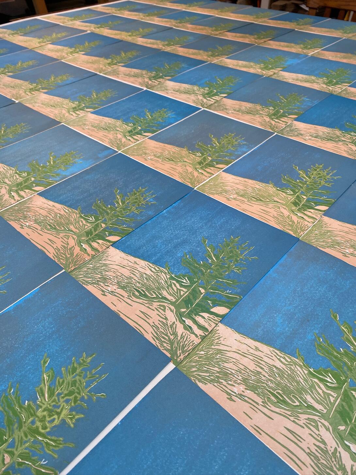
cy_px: 238
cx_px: 178
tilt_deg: -42.0
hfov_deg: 53.1
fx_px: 356
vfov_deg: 67.3
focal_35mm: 26
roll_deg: -0.5
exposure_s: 1/120
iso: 125
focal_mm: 4.25
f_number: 1.8
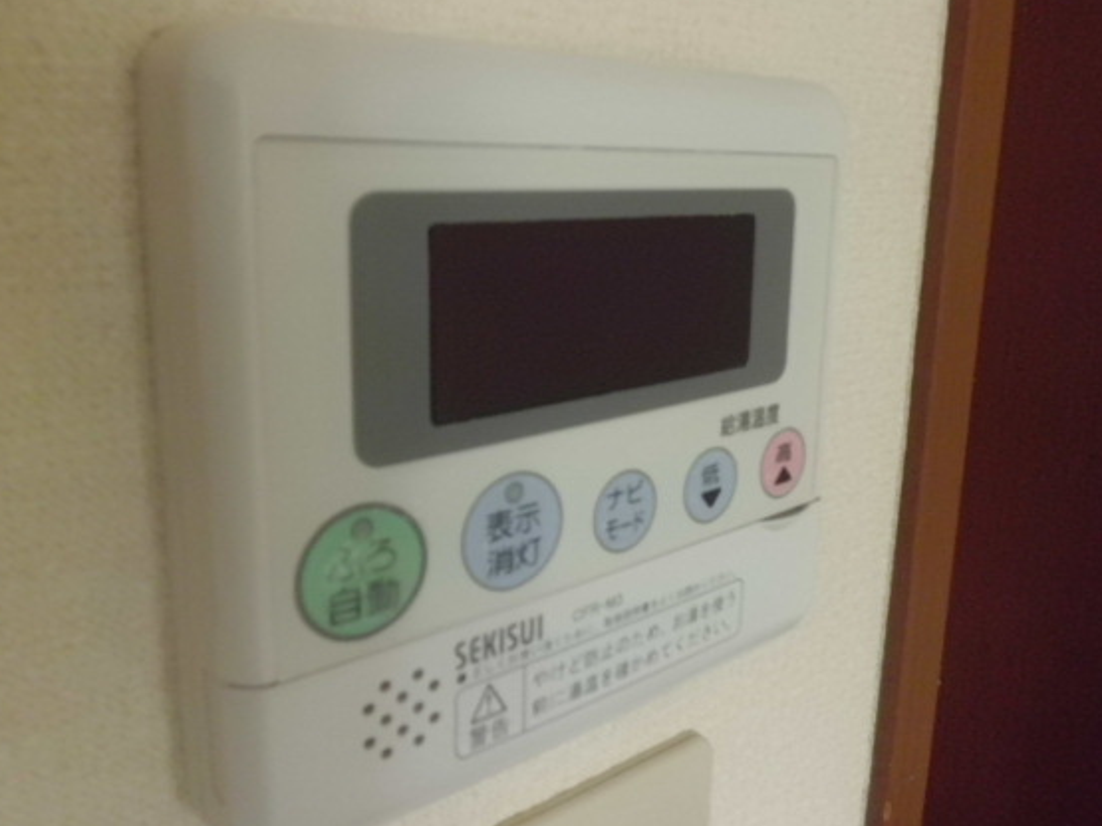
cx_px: 574
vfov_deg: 46.7
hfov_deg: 60.0
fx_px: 955
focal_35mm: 30
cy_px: 369
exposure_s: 1/60
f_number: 2.8
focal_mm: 4.7
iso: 400
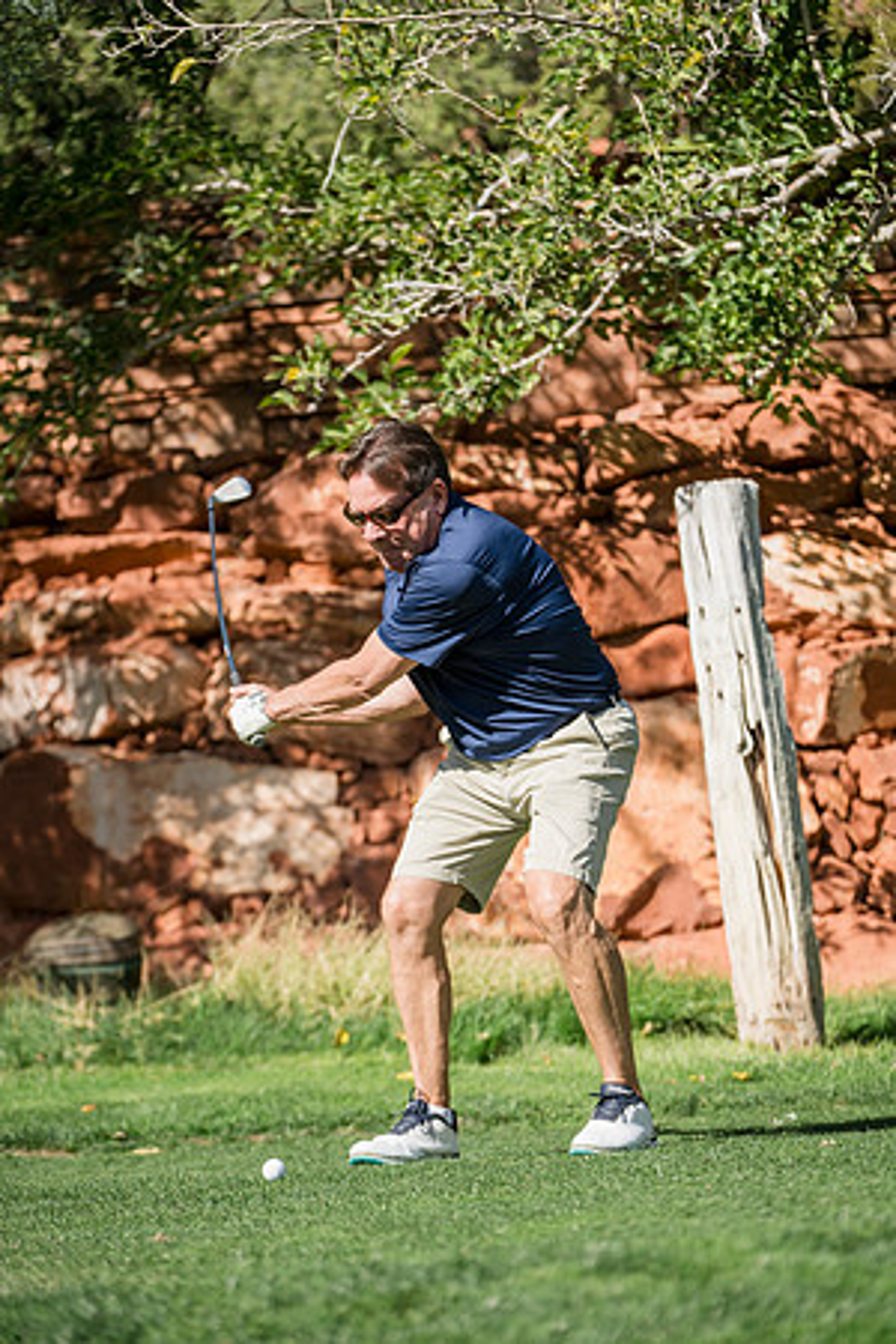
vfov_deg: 20.8
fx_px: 3658
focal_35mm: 98
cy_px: 672
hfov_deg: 14.0
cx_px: 448
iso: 250
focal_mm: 98
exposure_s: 1/3200
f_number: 2.8
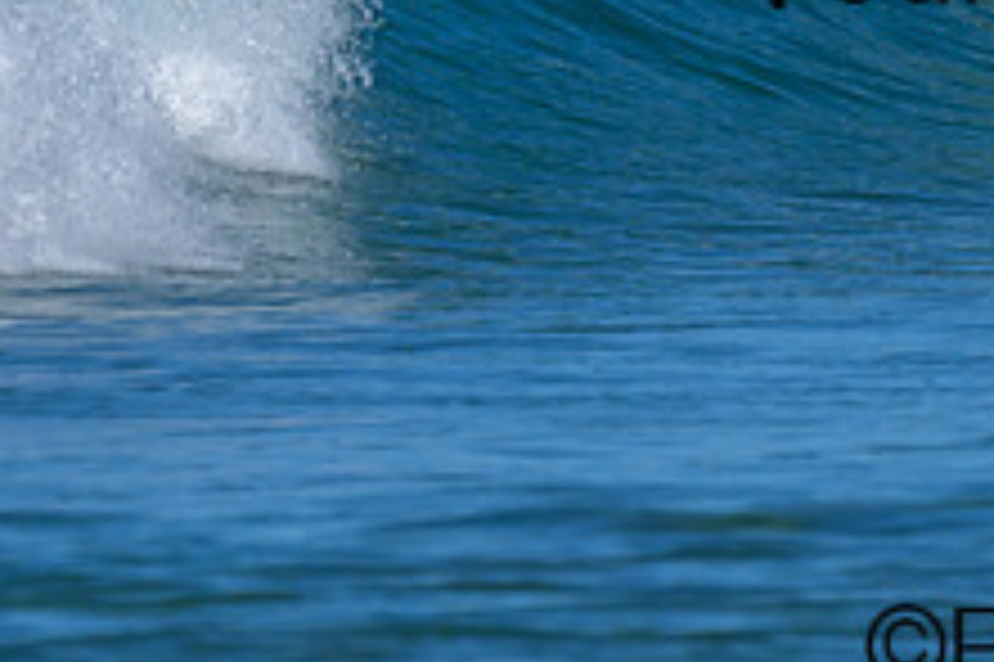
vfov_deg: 0.5
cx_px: 1169
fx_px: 79845
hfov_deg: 0.7
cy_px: -398
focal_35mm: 2894
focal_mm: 800
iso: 200
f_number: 6.3
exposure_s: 1/2000
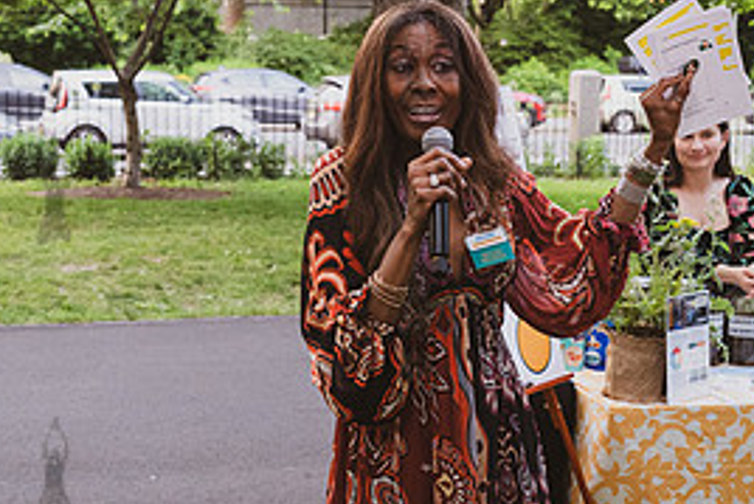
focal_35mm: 78
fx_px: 1634
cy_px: 329
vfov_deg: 17.5
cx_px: 414
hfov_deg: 26.0
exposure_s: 1/200
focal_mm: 35
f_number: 4
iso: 4000
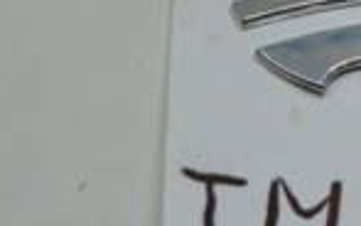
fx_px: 2756
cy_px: 124
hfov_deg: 7.4
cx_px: 484
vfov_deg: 4.7
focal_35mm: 280
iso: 400
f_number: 5
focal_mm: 42
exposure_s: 1/100
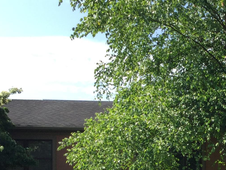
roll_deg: -1.2
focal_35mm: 92
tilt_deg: +1.0
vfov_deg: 15.7
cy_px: 184
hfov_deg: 20.5
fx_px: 601
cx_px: 234
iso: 25
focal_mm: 3.3
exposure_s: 1/734
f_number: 2.4
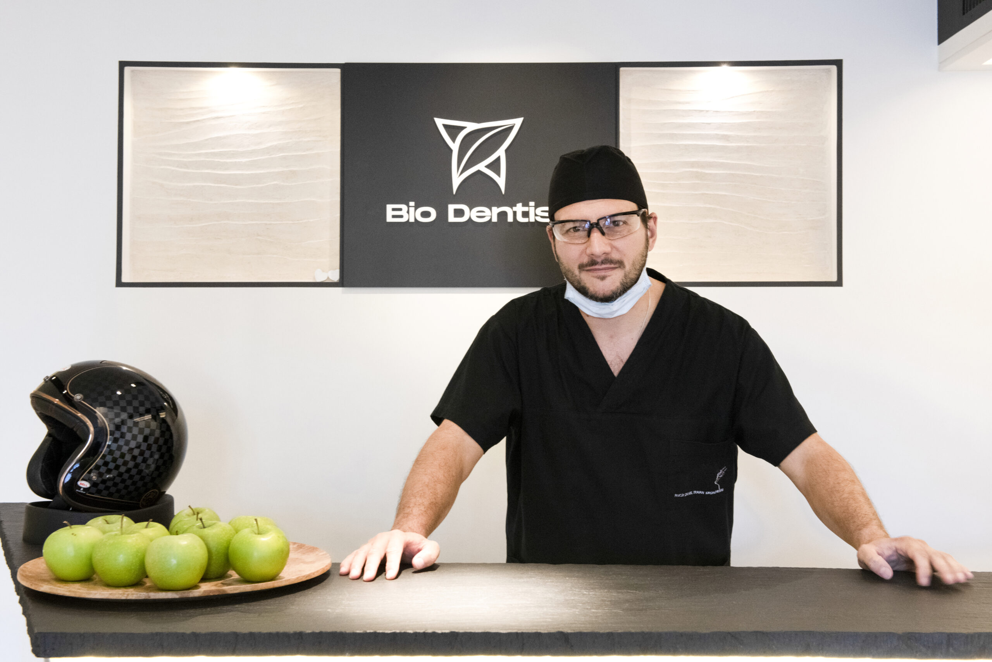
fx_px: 1323
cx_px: 496
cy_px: 331
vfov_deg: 28.1
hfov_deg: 41.1
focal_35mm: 48
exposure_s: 1/40
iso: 2500
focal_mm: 48
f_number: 10
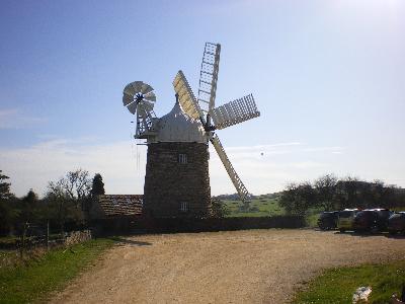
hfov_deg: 51.4
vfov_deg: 39.7
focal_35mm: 36
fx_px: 421
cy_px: 152
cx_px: 202
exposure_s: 1/640
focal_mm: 6.3
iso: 50
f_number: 4.6
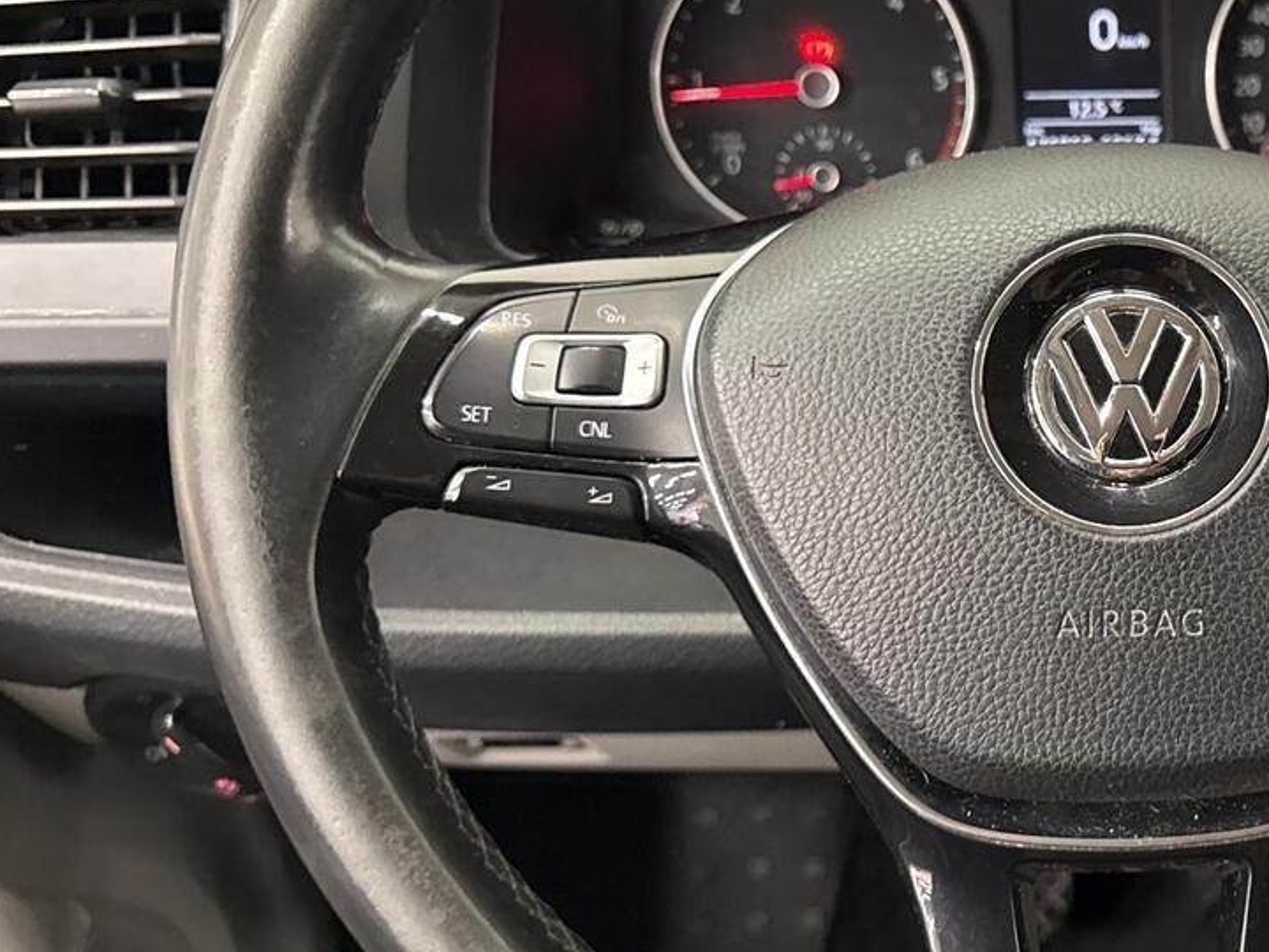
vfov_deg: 30.3
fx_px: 1760
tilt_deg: -37.1
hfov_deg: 36.5
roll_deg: -0.5
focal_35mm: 48
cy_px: 437
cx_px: 1202
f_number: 1.78
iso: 640
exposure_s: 1/33
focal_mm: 6.76
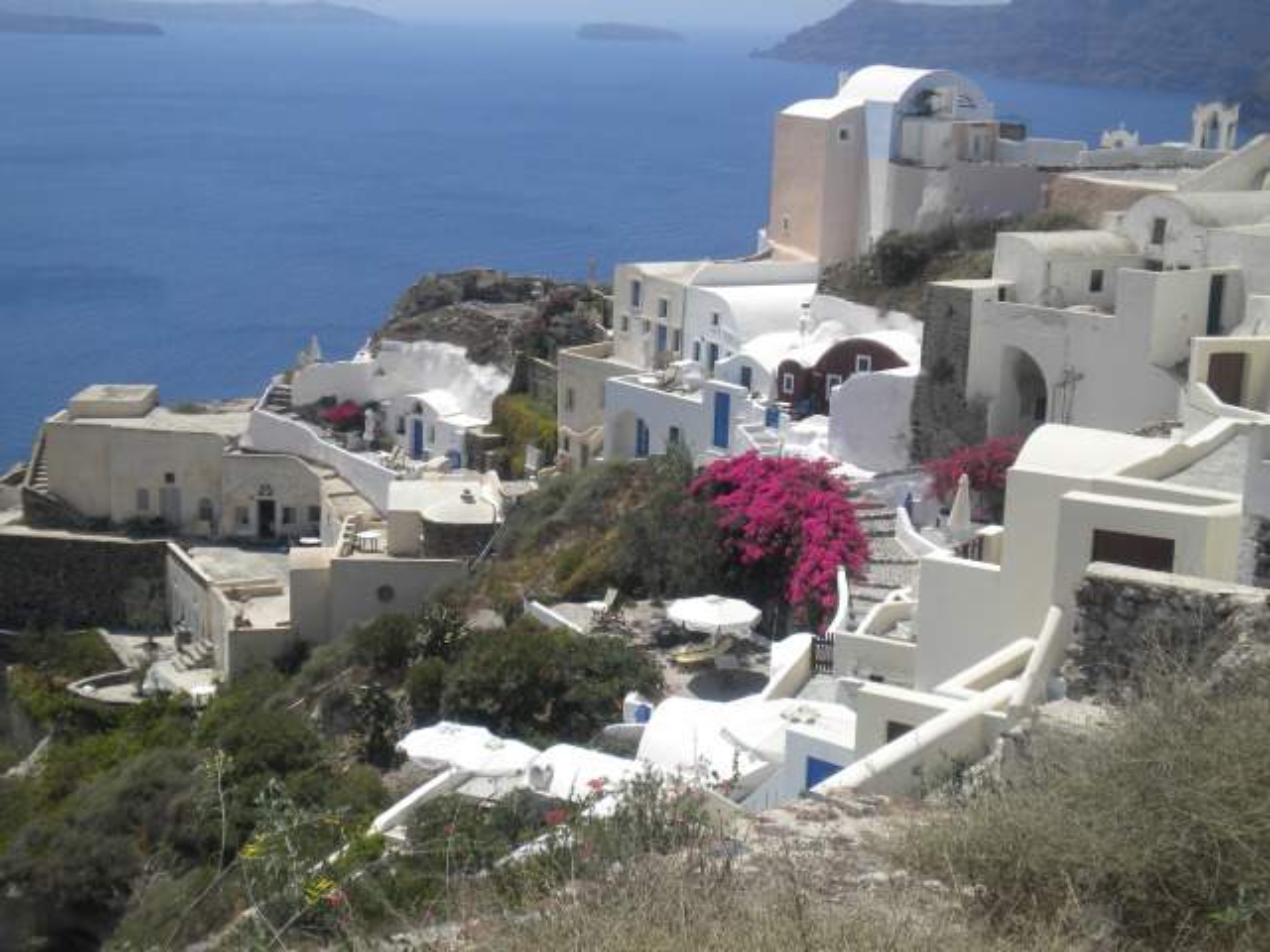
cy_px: 476
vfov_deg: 28.0
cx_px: 635
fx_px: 1908
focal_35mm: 52
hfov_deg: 36.8
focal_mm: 9.3
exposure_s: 1/764
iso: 80
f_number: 5.6
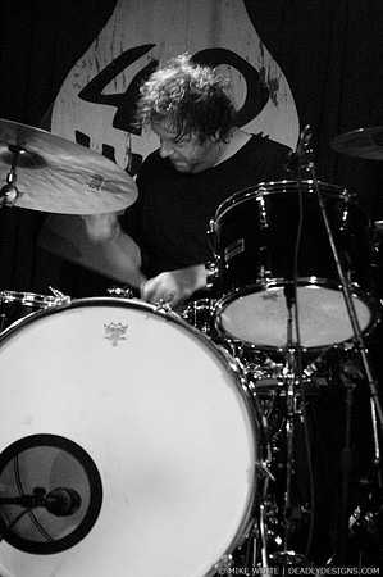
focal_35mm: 105
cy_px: 288
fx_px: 1679
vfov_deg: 19.5
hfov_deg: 13.0
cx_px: 192
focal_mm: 70
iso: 800
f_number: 3.2
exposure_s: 1/60
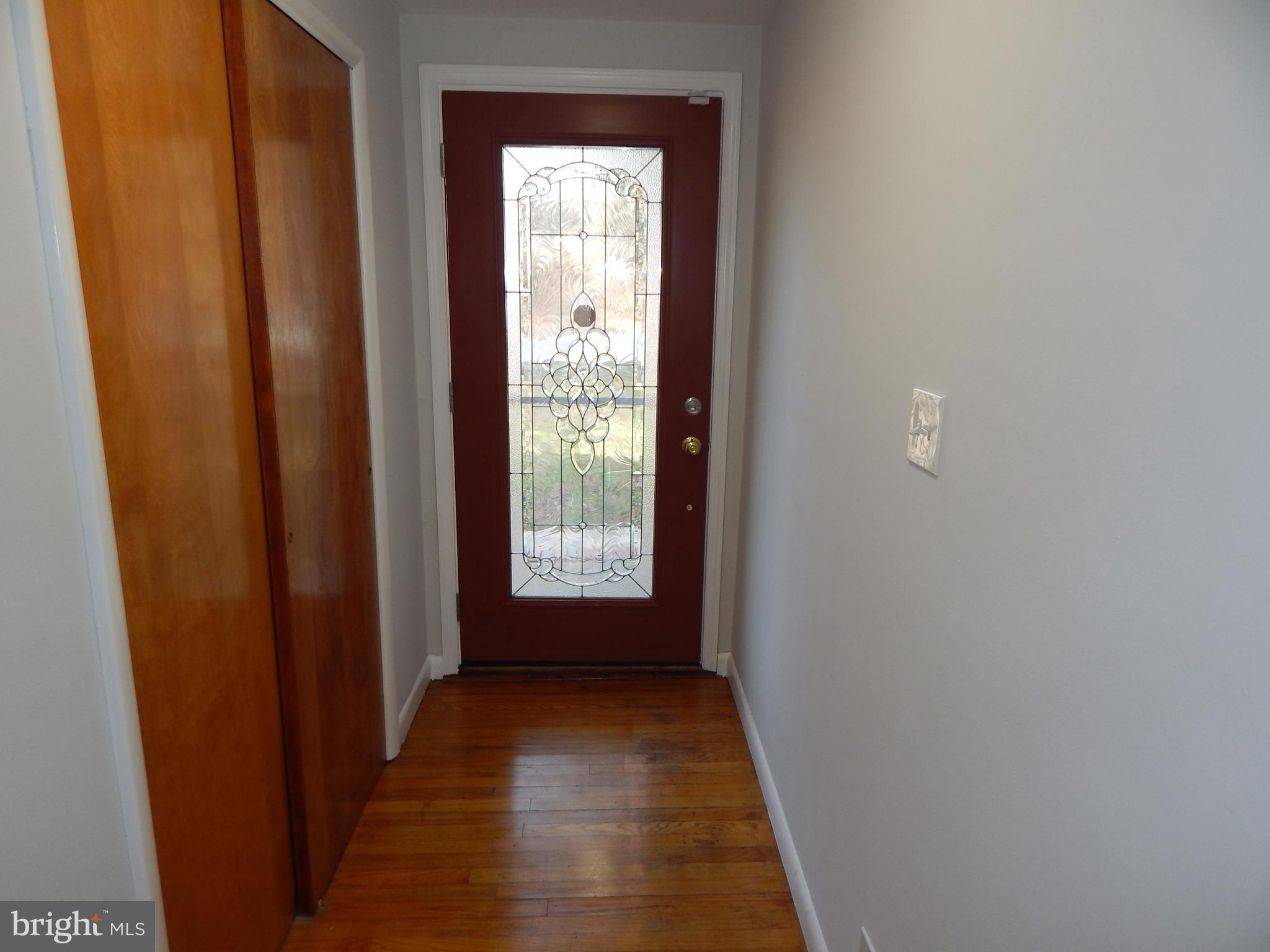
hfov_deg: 76.4
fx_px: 807
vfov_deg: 61.1
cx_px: 635
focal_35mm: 22
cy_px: 476
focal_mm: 4
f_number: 3
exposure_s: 1/40
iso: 125
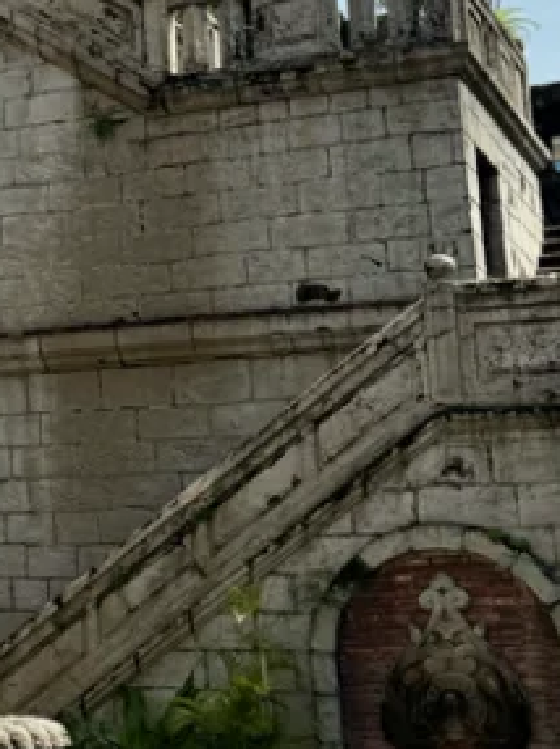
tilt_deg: +13.9
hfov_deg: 15.9
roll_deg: -0.9
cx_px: -243
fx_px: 1858
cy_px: 168
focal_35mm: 86
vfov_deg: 22.5
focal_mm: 6.76
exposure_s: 1/4310
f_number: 1.78
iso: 80
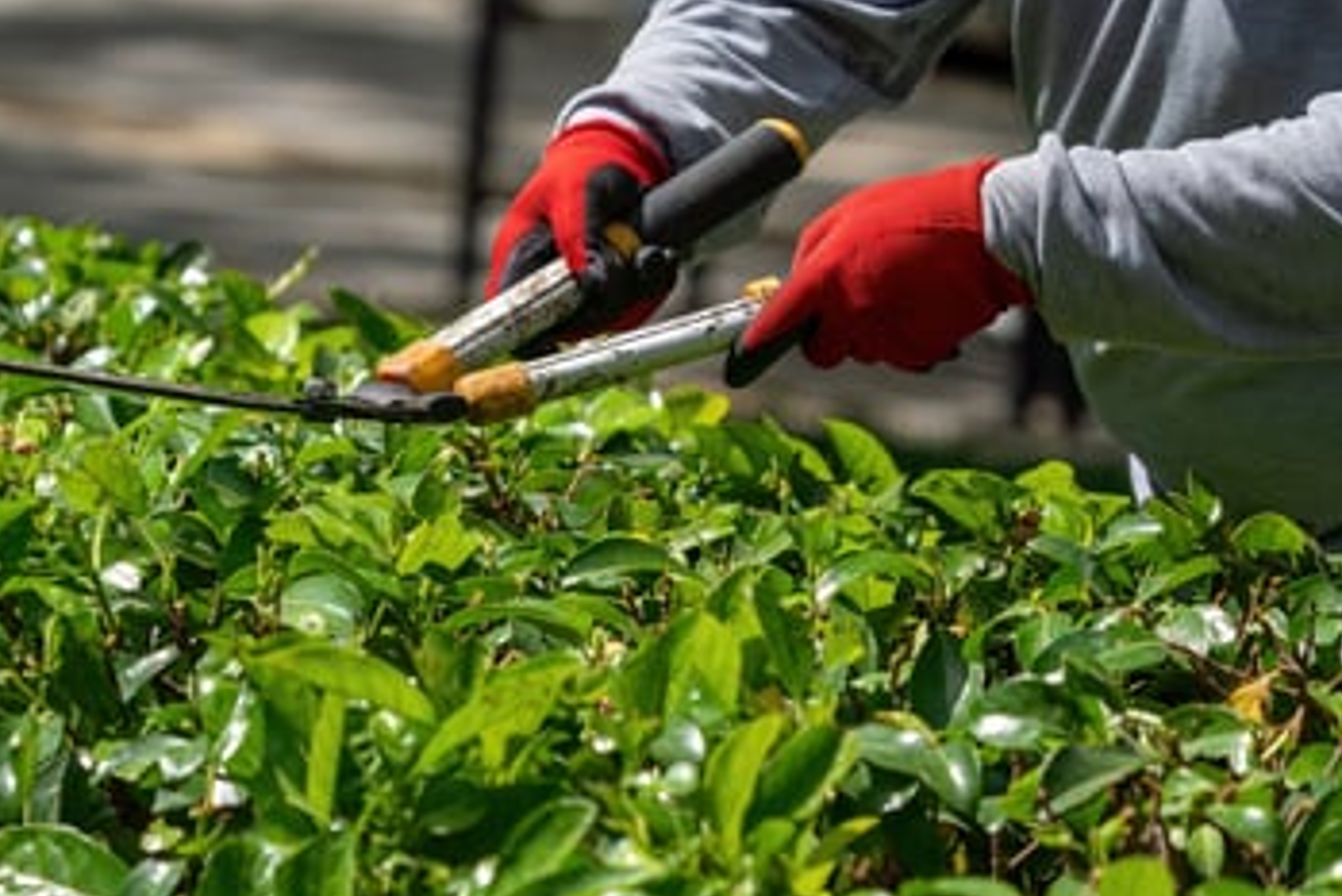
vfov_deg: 5.0
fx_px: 10255
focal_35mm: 275
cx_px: 485
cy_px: 454
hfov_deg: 7.5
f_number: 6.3
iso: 250
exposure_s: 1/1000
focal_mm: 200
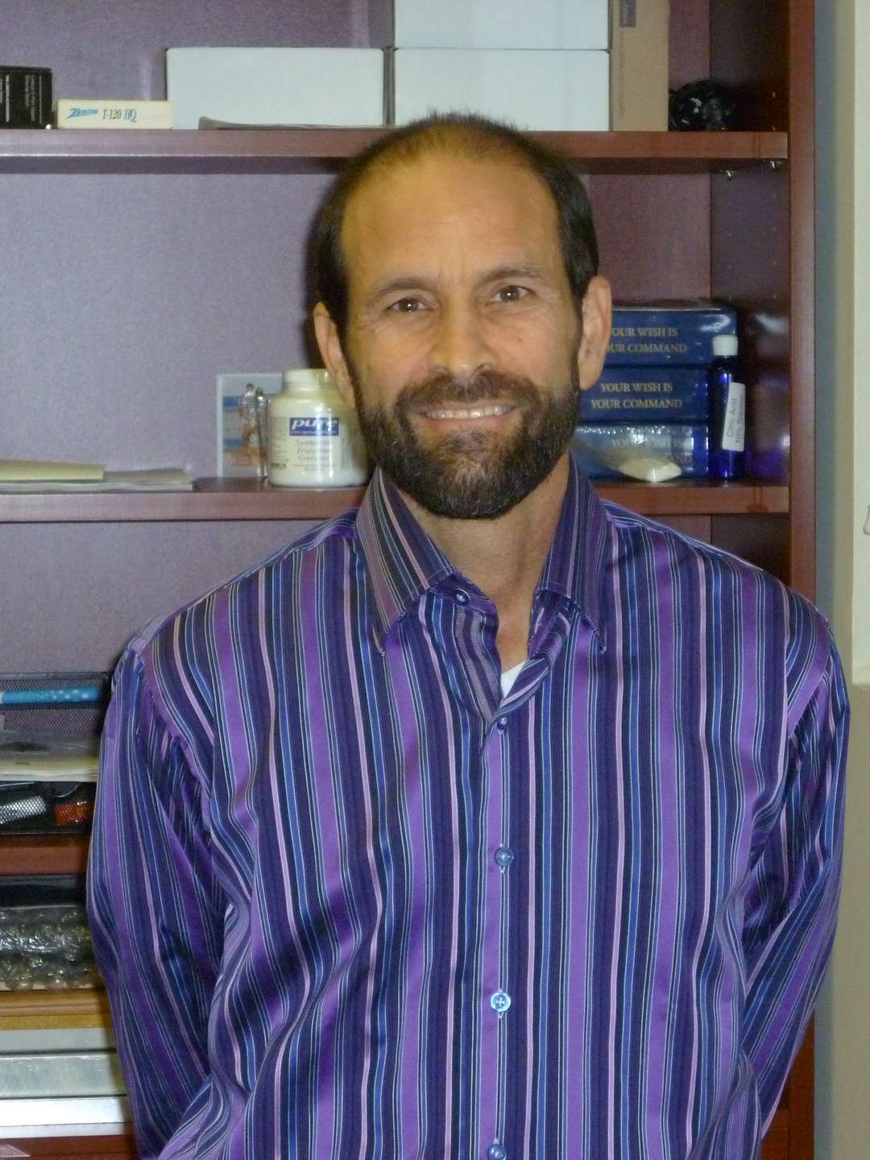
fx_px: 2580
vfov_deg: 25.3
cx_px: 435
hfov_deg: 19.1
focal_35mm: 77
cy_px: 580
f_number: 5.6
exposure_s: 1/80
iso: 500
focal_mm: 13.6
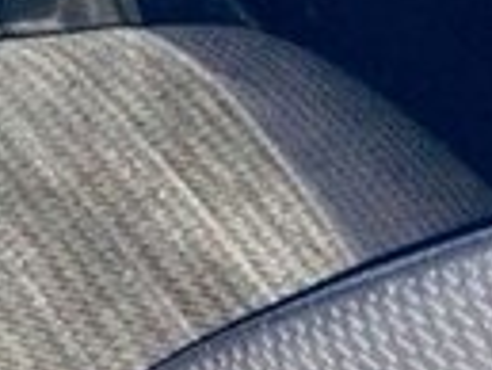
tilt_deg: -28.5
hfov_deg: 11.4
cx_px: -637
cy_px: -154
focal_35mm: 148
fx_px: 2105
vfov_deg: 9.8
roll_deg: -10.1
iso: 400
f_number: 2.2
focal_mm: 4.15
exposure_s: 1/17
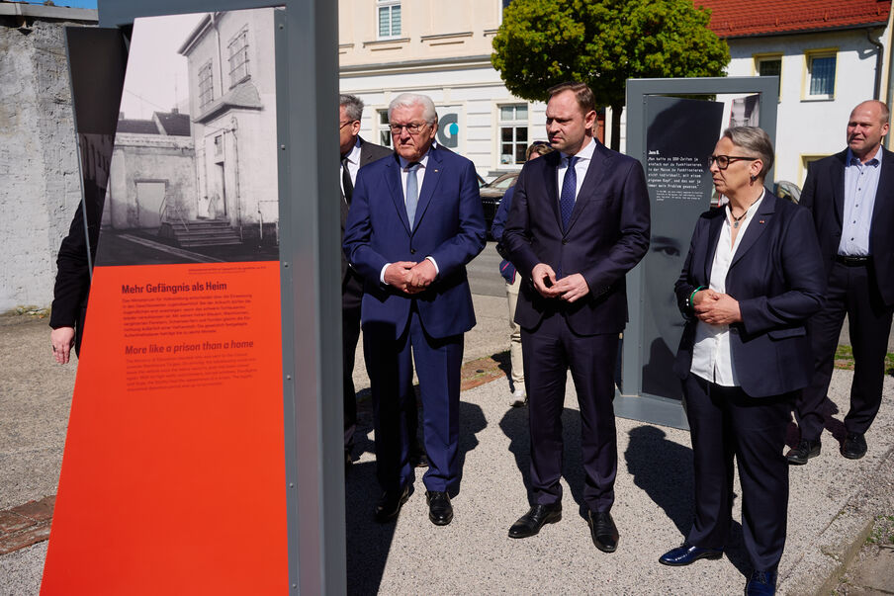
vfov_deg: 37.9
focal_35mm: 35
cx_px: 447
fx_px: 869
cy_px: 298
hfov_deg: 54.4
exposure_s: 1/4000
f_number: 4.5
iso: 400
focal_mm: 35
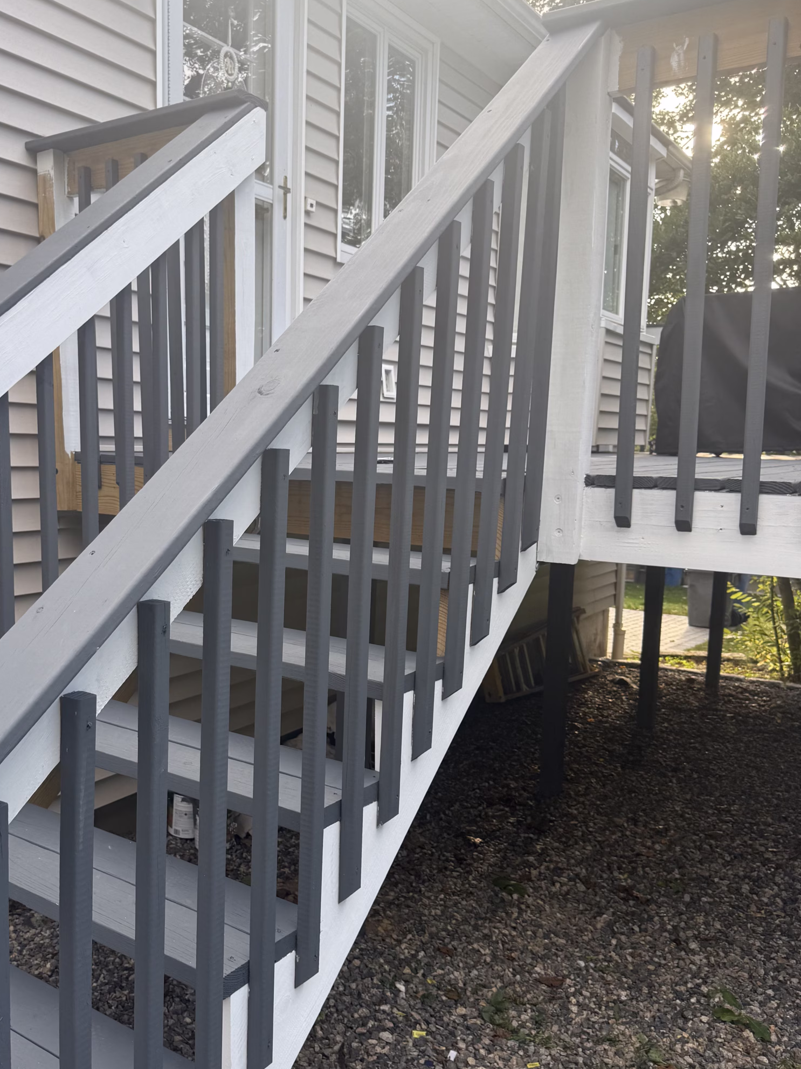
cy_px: 588
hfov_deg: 44.9
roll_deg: +0.1
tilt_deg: -5.5
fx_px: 957
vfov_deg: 58.2
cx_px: 285
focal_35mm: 31
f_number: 1.78
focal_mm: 6.76
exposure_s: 1/370
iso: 80
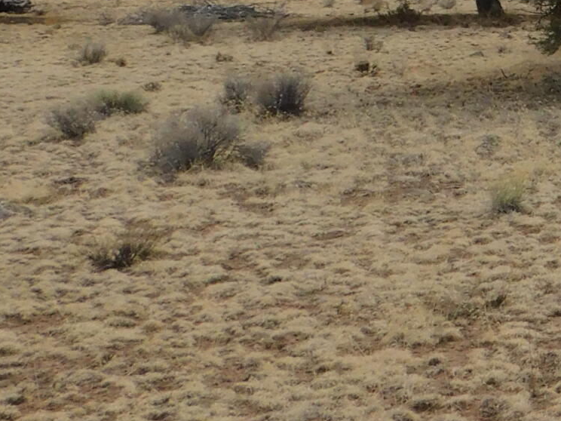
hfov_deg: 14.1
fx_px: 1961
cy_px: -158
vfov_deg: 11.8
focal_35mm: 121
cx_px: 1056
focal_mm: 5.3
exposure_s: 1/640
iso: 125
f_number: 6.4
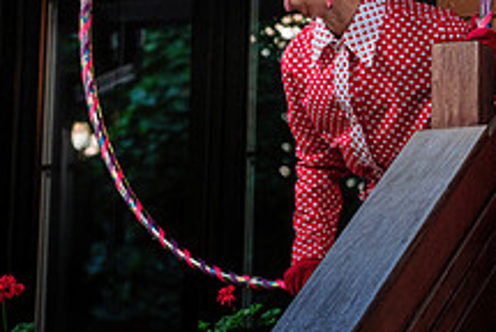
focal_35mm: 202
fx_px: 2787
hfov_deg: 10.1
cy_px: 112
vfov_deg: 6.8
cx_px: 111
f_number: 2.8
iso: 1250
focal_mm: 50
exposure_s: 1/200
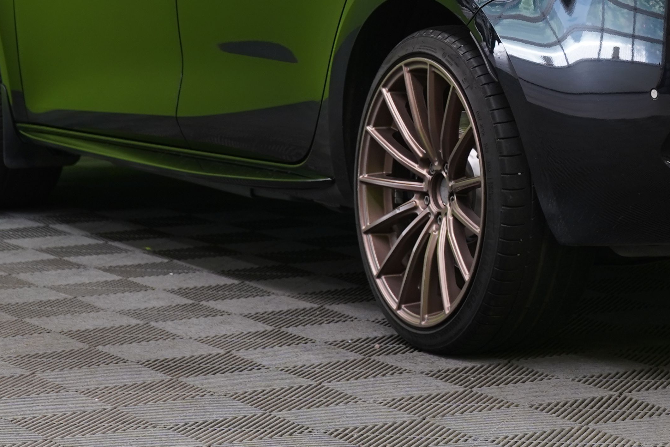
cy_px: -86
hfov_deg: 13.8
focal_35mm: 147
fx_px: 2736
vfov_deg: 9.2
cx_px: 642
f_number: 5
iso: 400
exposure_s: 1/30
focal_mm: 52
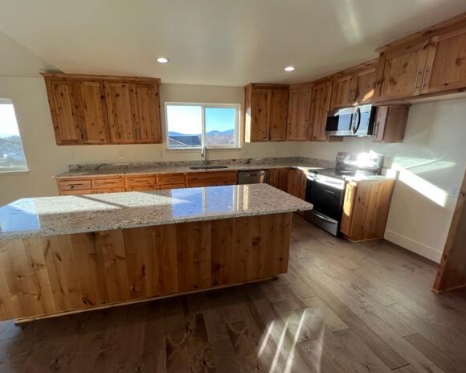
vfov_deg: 88.0
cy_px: 185
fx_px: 193
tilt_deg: -13.2
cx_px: 211
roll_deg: +0.8
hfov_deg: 100.4
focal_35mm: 14
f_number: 1.8
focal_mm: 1.57
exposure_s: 1/120
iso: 50
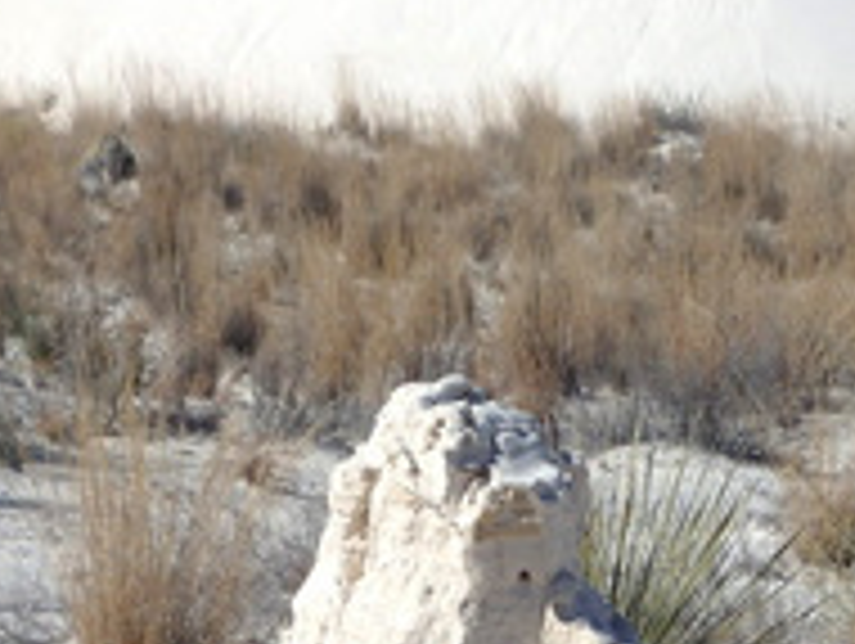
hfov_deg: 5.4
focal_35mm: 368
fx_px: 9101
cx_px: 513
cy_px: 439
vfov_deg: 4.0
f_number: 18
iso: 125
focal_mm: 25
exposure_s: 1/200
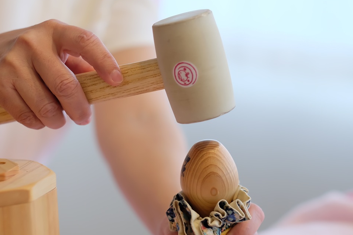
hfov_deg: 15.9
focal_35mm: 129
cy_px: 146
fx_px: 1265
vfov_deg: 10.6
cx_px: 149
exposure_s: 1/140
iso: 400
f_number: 2
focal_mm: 56
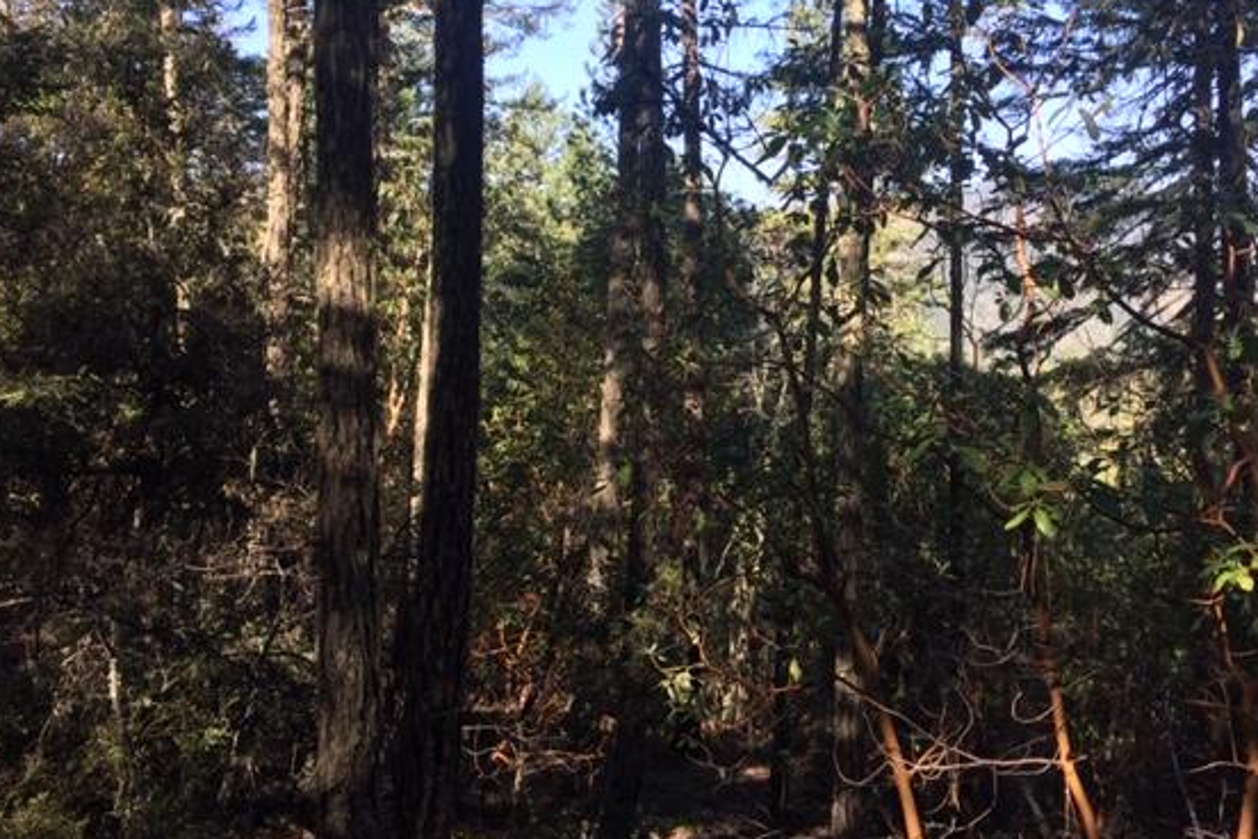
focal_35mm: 35
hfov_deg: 54.3
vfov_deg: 37.7
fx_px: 1223
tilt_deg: -1.6
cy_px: 337
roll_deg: +0.1
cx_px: 697
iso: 32
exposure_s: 1/341
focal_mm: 4.15
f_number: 2.2
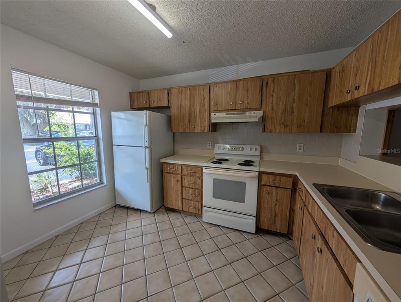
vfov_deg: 94.6
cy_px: 151
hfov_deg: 110.5
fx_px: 139
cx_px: 200
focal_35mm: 12
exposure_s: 1/260
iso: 57
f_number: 1.7
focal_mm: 2.02
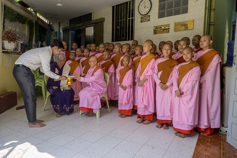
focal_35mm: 28
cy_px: 79
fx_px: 184
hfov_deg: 65.5
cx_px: 118
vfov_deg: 46.4
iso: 560
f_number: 6.3
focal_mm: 28
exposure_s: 1/320
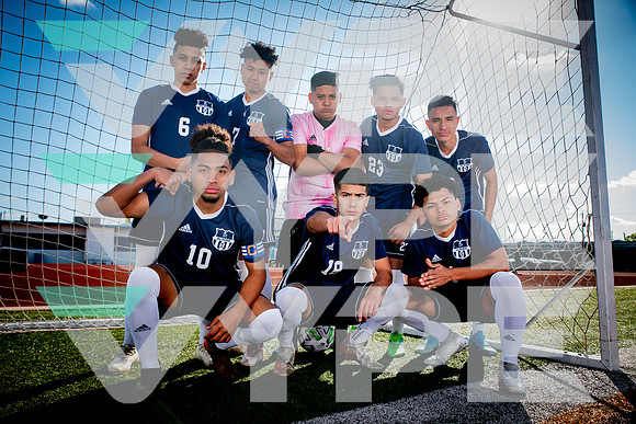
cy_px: 212
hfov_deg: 69.4
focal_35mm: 26
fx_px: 459
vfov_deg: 49.6
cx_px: 318
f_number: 5.6
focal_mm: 26
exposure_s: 1/320
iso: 125
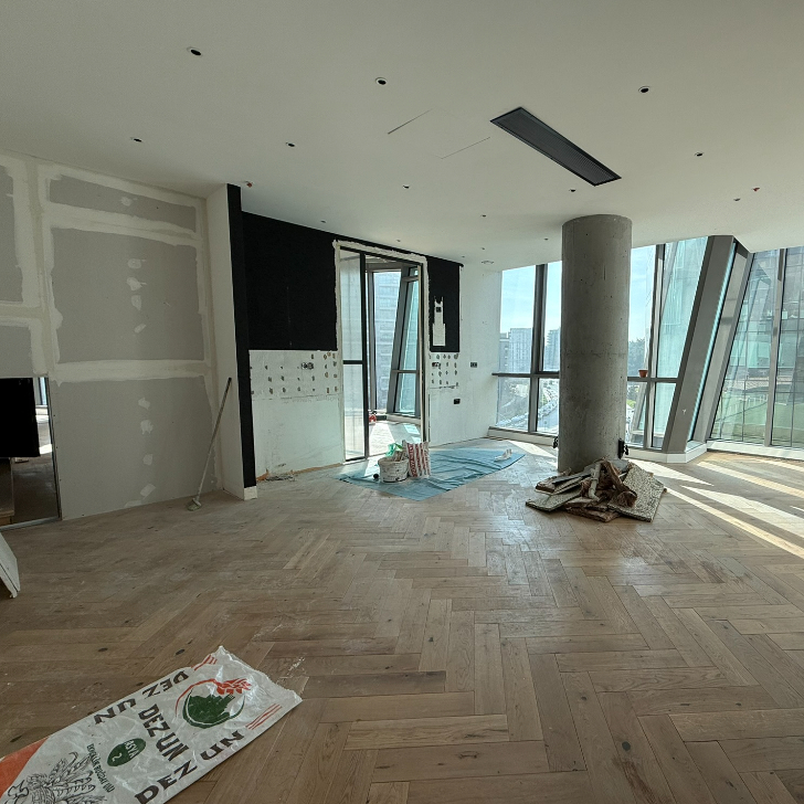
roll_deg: +0.1
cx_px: 501
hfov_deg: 82.4
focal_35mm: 17
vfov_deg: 84.0
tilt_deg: -5.5
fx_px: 447
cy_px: 404
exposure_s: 1/262
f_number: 2.2
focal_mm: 2.22
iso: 50
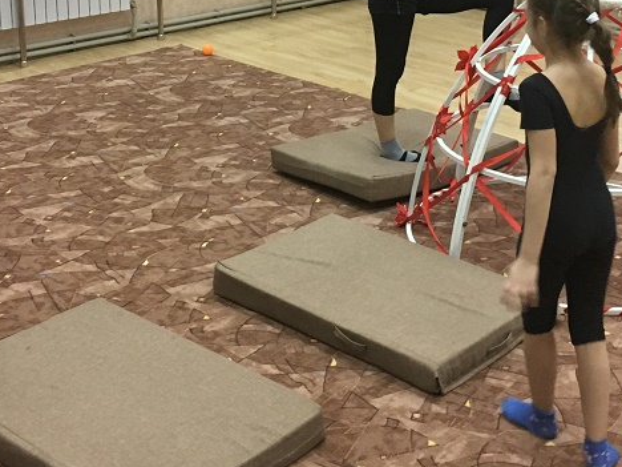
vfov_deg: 23.3
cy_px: 96
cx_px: 336
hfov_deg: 31.2
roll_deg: -0.6
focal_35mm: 62
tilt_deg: -17.5
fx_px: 1114
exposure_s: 1/33
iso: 160
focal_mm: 4.15
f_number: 2.2
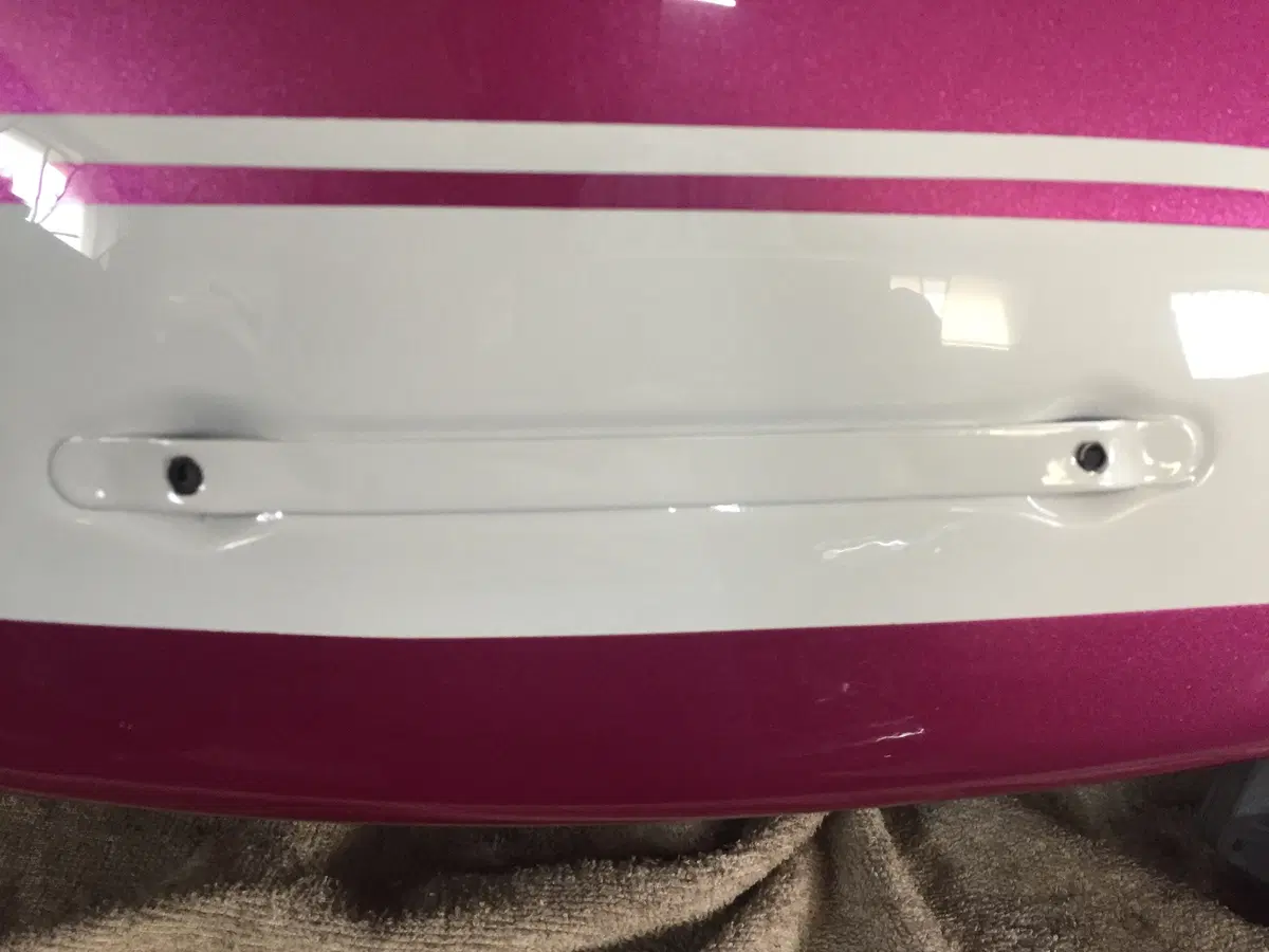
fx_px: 1063
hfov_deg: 61.7
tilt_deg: -29.3
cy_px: 476
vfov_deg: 48.2
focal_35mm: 29
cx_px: 634
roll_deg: -5.6
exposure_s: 1/33
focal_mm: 4.15
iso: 200
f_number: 2.2
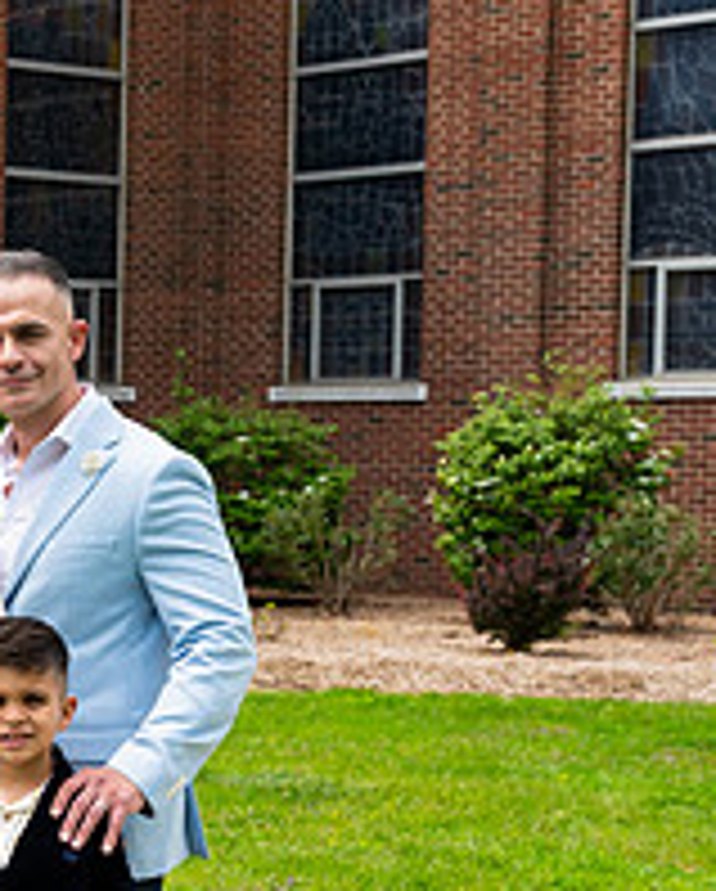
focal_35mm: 102
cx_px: -360
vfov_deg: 18.7
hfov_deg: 14.2
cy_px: 652
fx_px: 2696
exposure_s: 1/1000
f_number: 5
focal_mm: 33.5
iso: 250
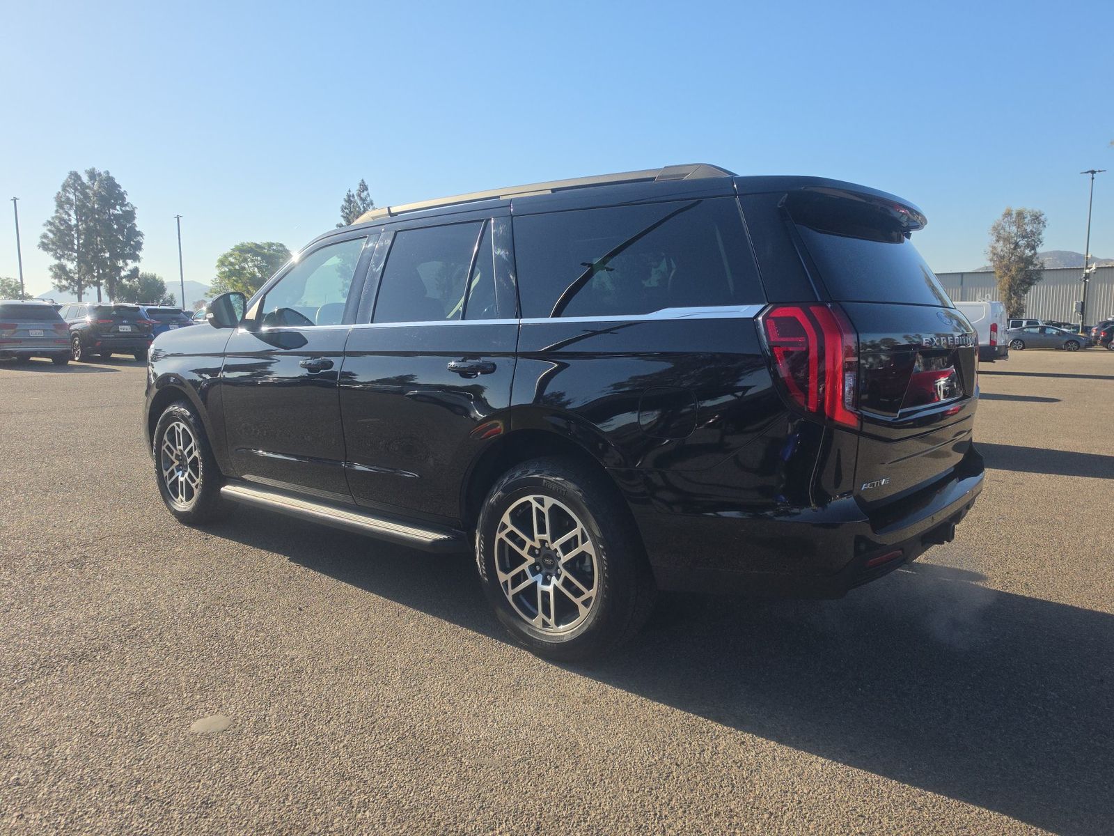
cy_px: 418
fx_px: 740
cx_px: 557
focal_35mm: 23
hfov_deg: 73.9
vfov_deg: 58.9
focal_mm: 6.5
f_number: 1.4
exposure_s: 1/6148
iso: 64
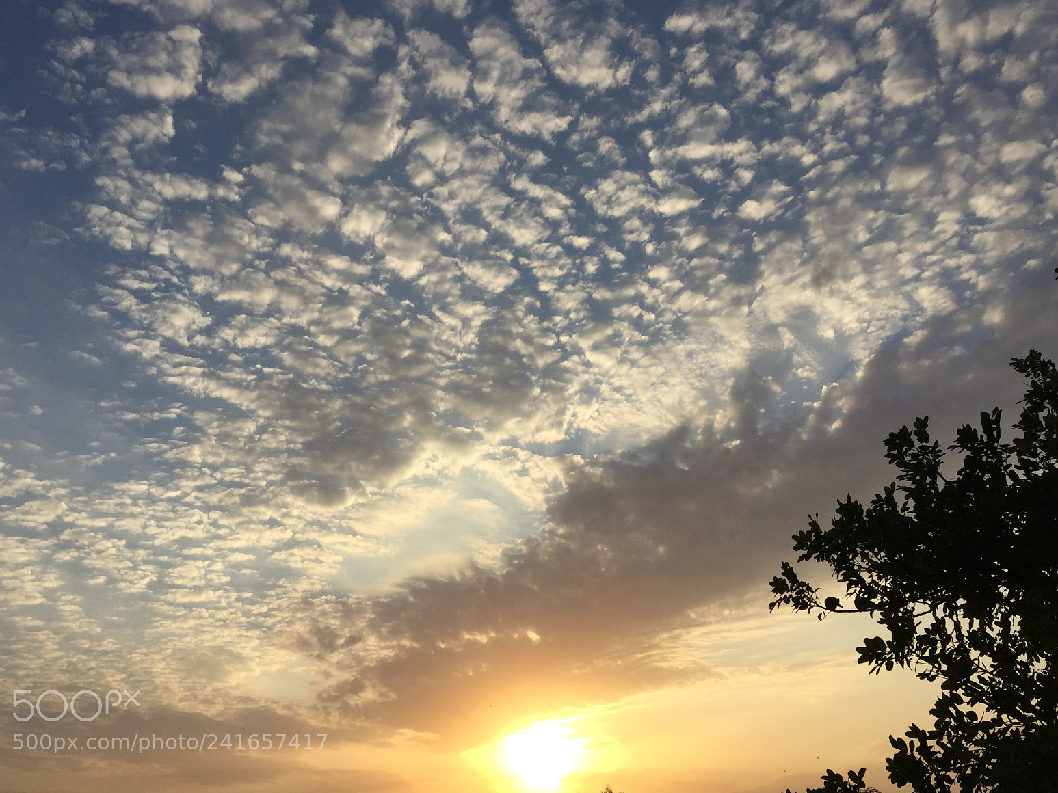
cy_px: 386
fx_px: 917
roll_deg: -0.1
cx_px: 517
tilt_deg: +28.4
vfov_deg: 46.8
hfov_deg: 60.0
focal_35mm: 30
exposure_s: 1/2639
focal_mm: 4.15
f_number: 2.2
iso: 32
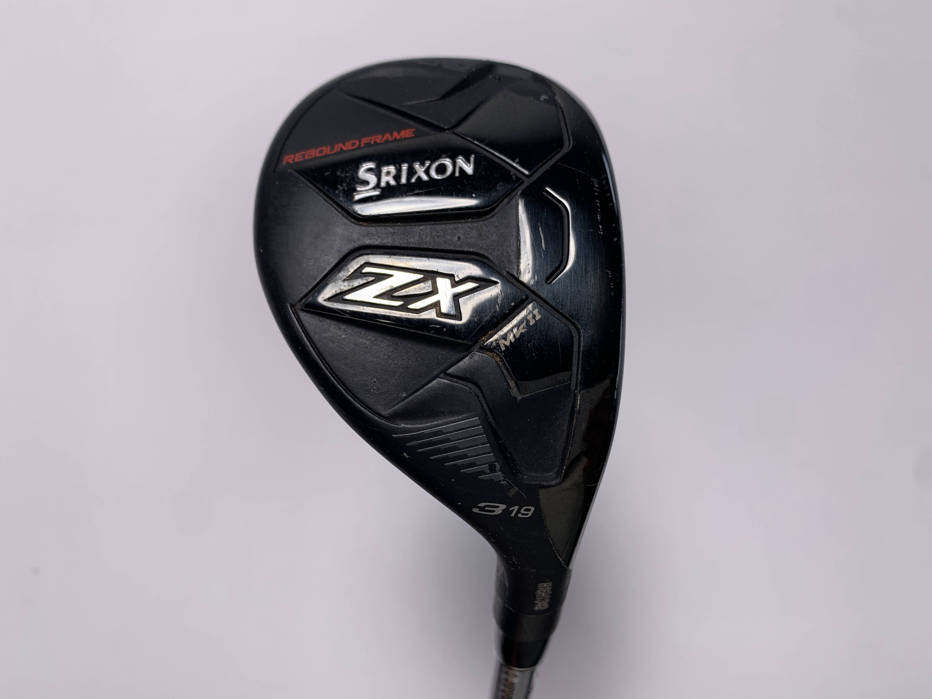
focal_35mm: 26
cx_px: 466
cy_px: 350
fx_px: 700
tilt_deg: -68.2
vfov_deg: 53.1
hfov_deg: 67.3
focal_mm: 4.25
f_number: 1.8
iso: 25
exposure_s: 1/687
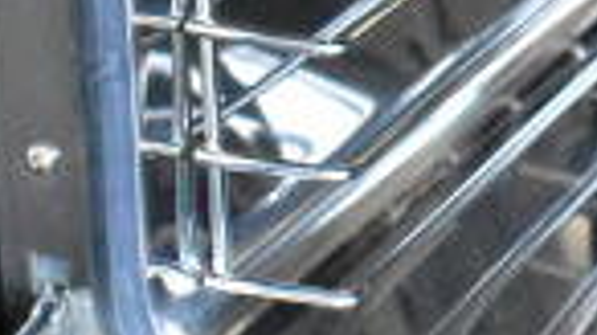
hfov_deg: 10.8
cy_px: 194
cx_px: 1153
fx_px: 2912
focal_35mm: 184
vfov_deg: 6.6
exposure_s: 1/50
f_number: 4.2
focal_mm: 28
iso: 20000
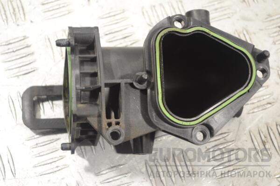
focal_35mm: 82
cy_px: 93
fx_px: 642
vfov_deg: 16.6
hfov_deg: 24.6
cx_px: 140
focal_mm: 55
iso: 400
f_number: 5.6
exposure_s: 1/30
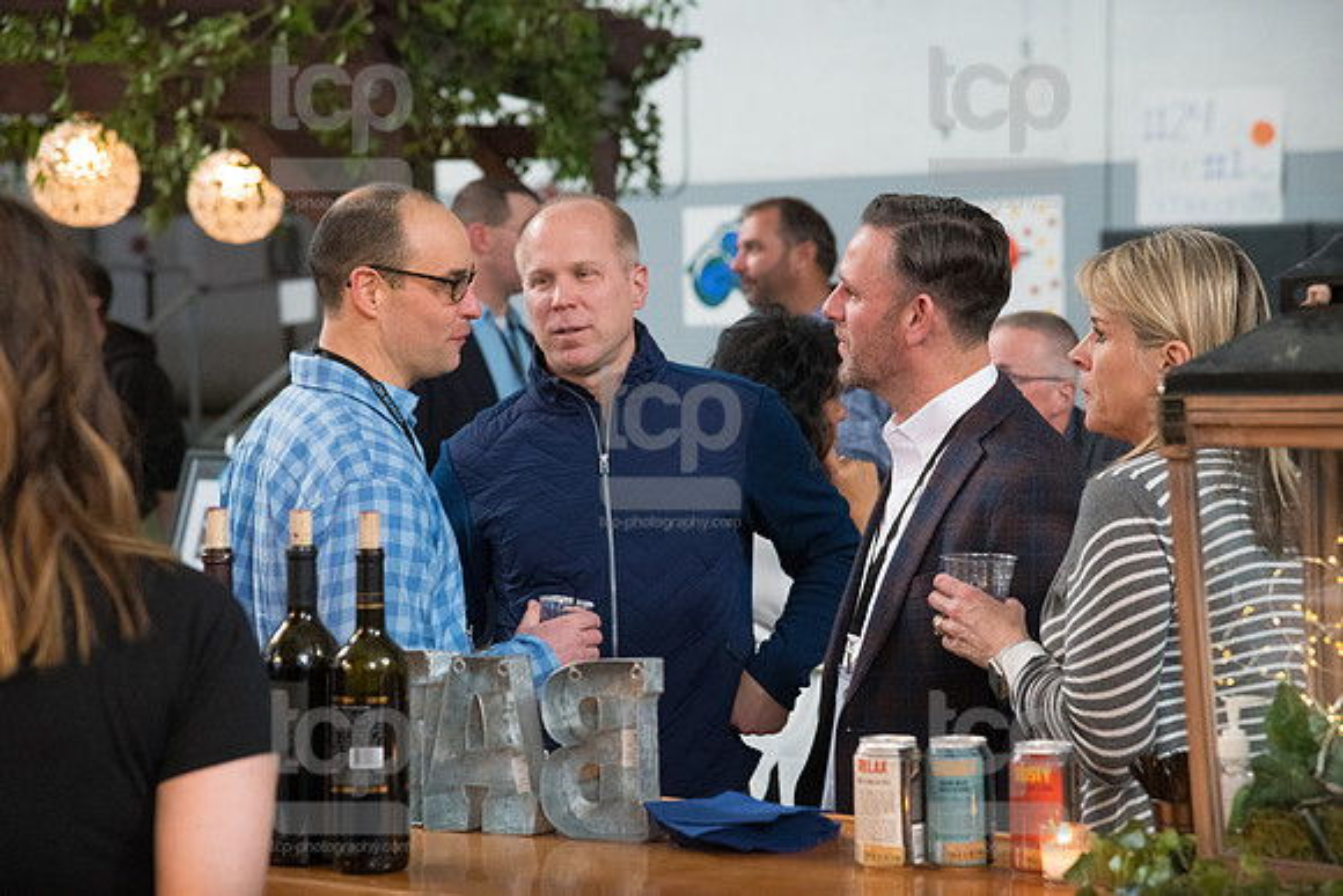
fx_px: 4104
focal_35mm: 110
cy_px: 448
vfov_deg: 12.5
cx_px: 672
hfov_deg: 18.6
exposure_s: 1/250
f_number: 5.6
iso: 4000
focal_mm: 110
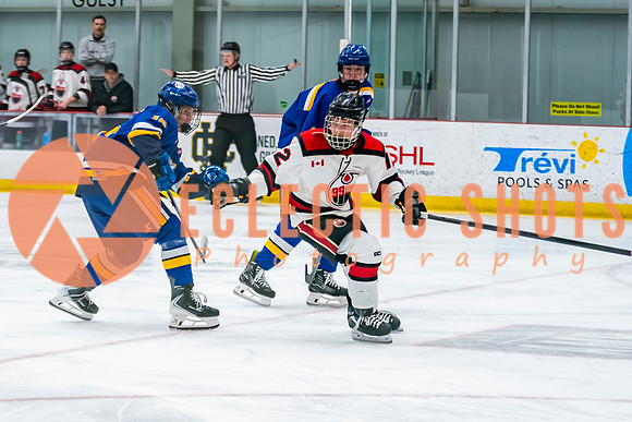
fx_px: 2377
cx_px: 192
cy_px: 238
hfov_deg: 15.1
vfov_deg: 10.1
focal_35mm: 135
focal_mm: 70
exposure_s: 1/640
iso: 1600
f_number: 2.8
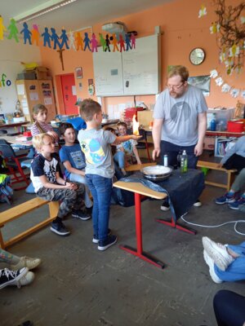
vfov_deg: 69.4
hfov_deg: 54.9
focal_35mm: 25
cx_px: 122
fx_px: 236
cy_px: 163
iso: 160
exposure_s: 1/50
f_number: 1.8
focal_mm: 4.65
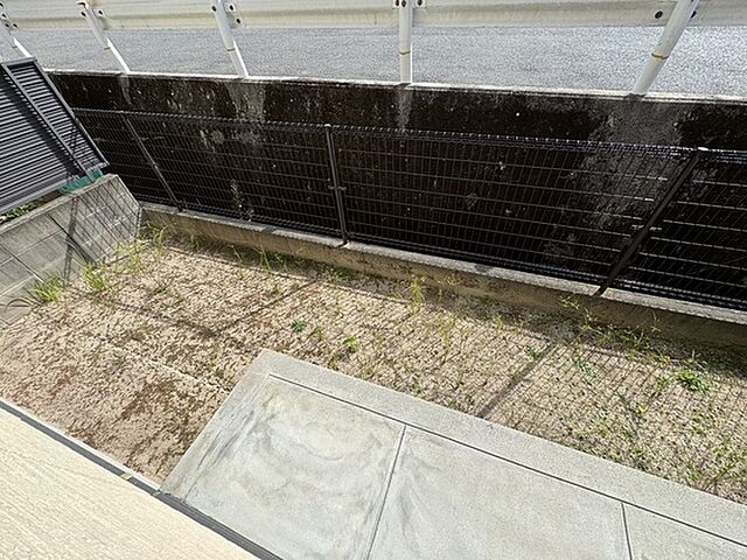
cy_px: 280
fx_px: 302
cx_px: 374
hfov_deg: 102.1
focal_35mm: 14
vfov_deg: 85.7
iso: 50
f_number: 2.2
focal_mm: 2.22
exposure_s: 1/1449
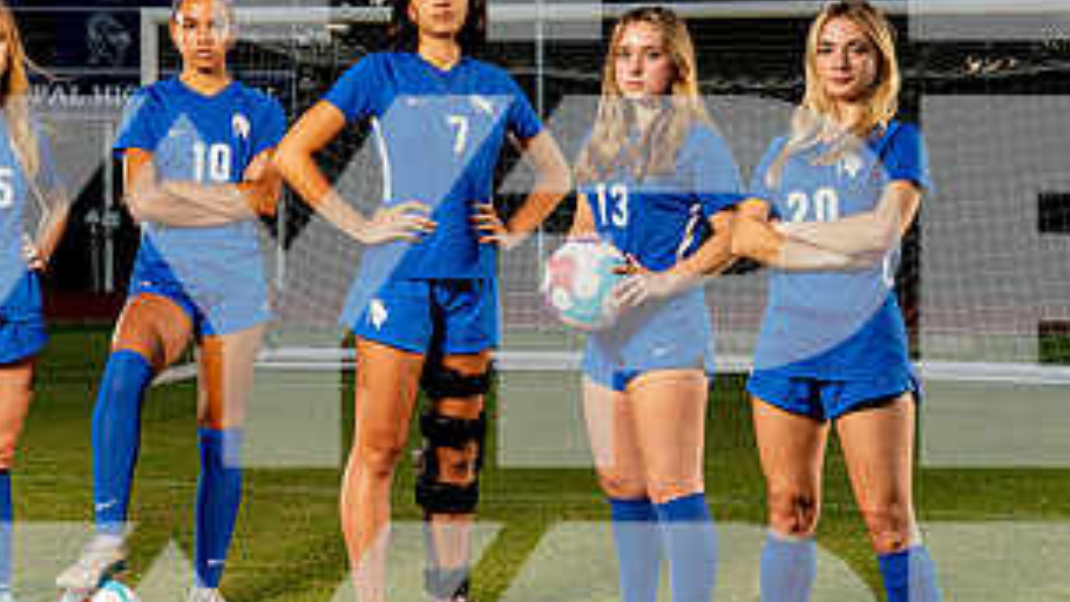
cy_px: 283
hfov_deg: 26.5
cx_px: 429
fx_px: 2270
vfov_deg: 15.1
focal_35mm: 80
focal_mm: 40
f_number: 8
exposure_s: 1/250
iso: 500
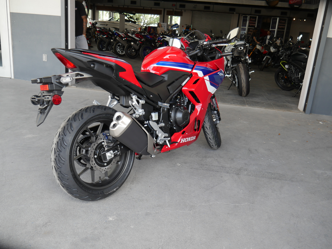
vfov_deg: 46.8
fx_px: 288
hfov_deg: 59.9
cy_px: 124
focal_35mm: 30
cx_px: 166
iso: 200
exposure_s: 1/100
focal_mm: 15
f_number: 3.6
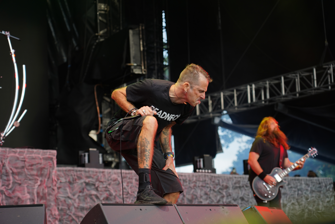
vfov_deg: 16.5
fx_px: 772
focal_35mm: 83
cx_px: 168
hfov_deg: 24.5
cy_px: 112
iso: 250
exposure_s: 1/125
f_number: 4
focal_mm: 83
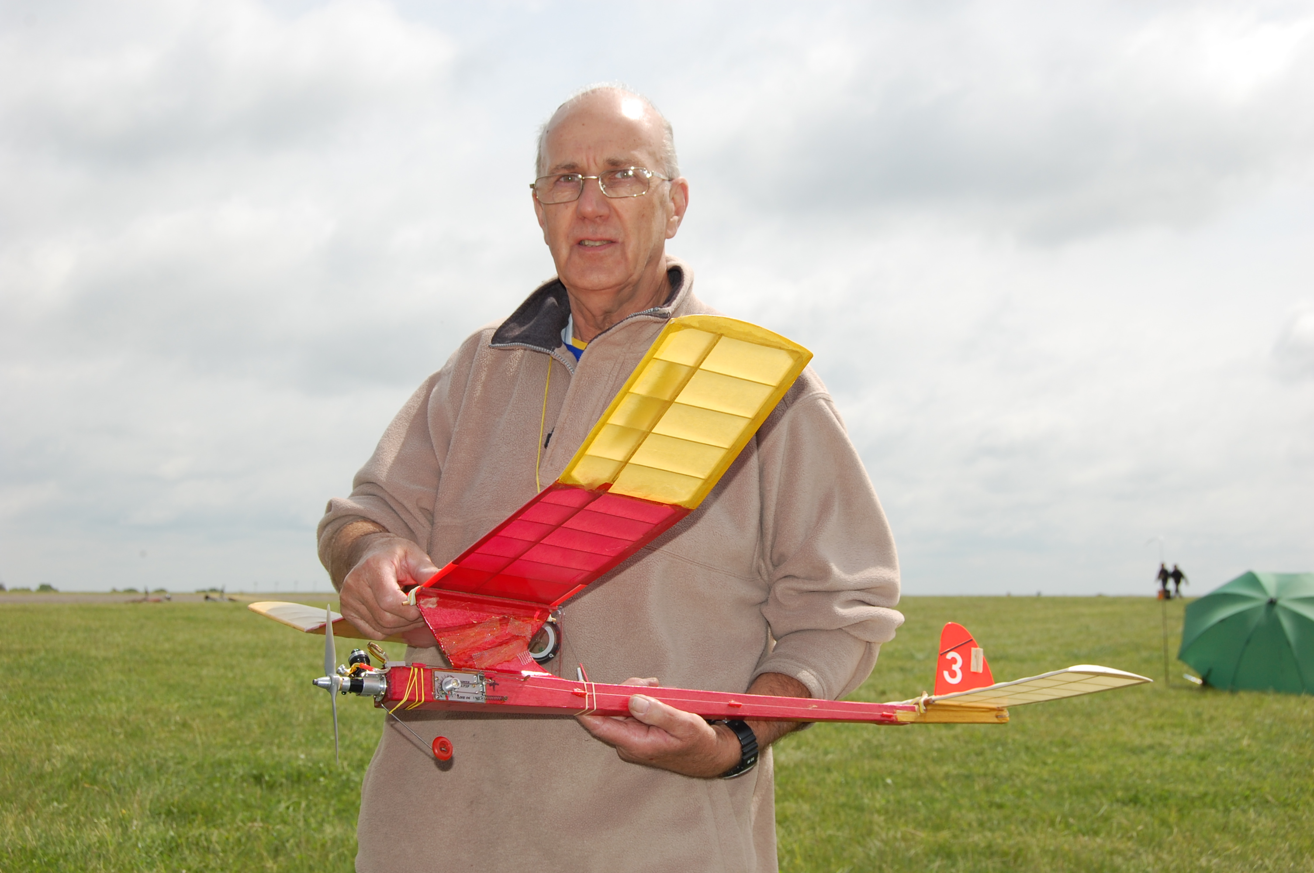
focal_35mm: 51
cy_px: 436
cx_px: 657
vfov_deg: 26.4
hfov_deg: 38.9
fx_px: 1860
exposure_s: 1/500
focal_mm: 34
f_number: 9
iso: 200
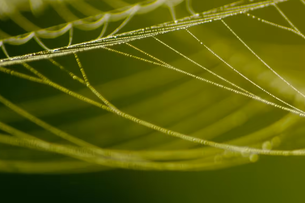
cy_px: 159
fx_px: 9491
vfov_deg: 1.2
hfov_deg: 1.8
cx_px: 461
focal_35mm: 1122
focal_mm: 200
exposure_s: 1/125
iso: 100
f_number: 5.6
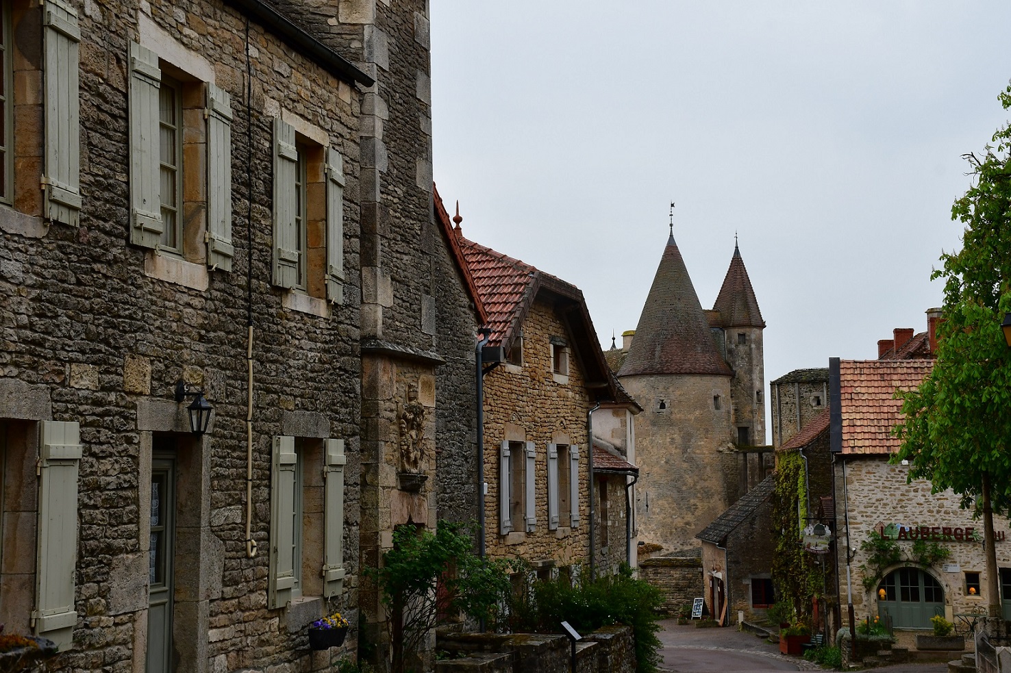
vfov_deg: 22.6
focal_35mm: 60
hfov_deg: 33.4
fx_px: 1684
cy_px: 336
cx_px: 506
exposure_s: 1/160
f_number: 9
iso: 400
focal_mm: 40
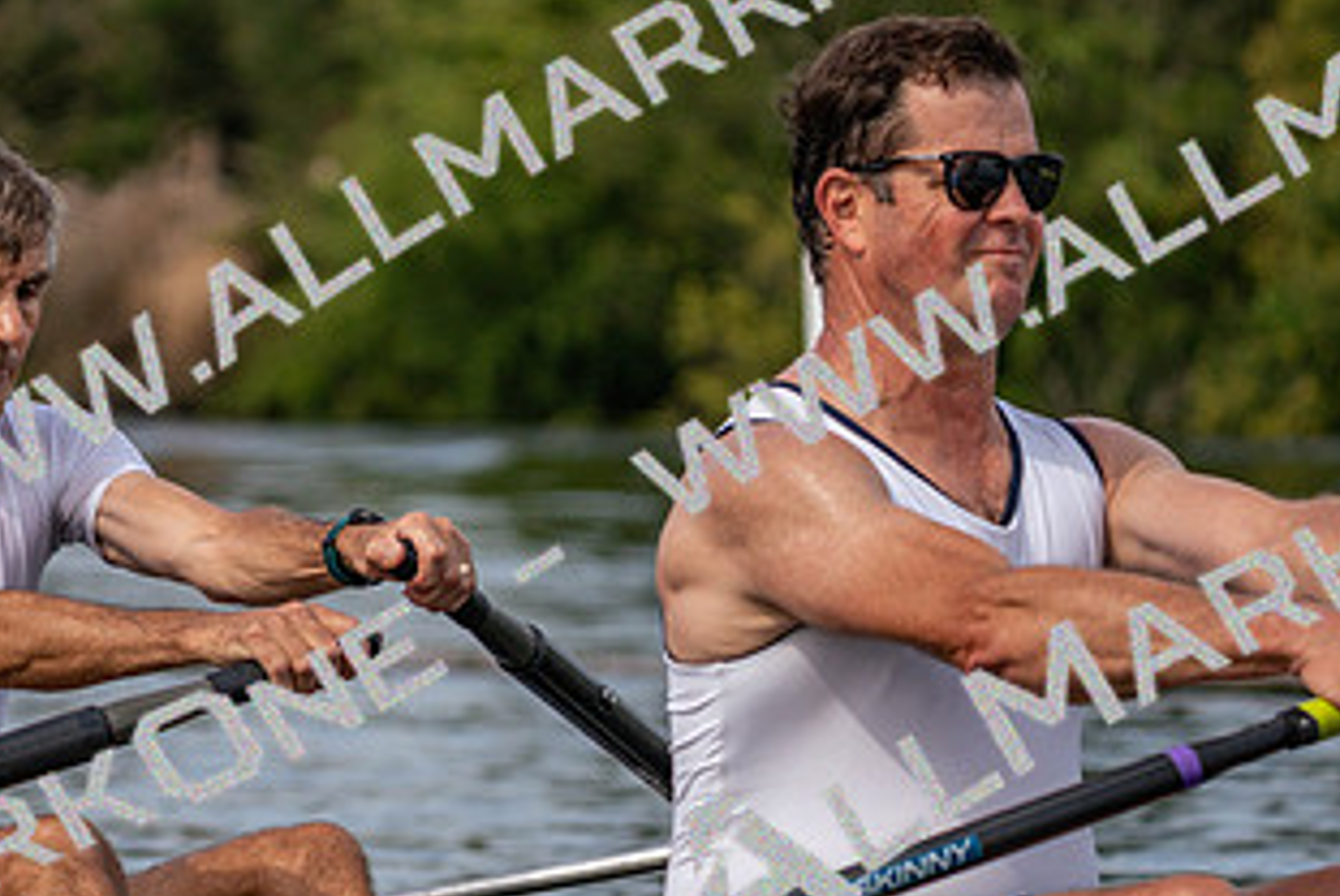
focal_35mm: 373
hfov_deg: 5.5
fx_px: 13897
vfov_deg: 3.7
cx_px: 319
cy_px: 588
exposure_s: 1/1600
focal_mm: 200
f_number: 5.6
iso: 250
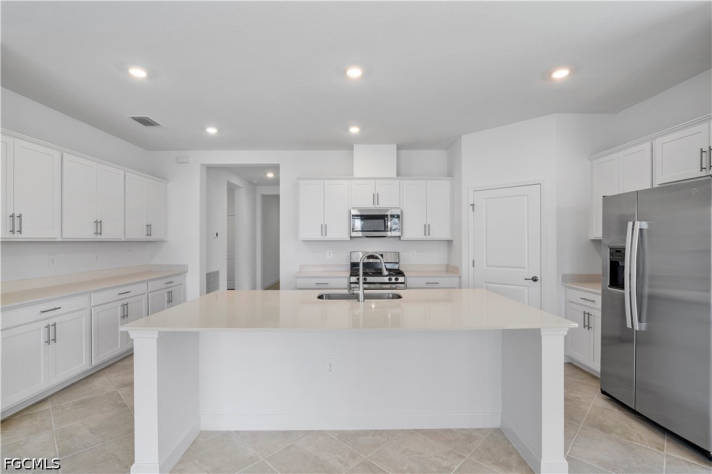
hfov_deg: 90.0
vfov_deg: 67.4
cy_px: 237
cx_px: 356
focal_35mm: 18
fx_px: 356
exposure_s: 1/15
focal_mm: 18
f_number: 11
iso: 400
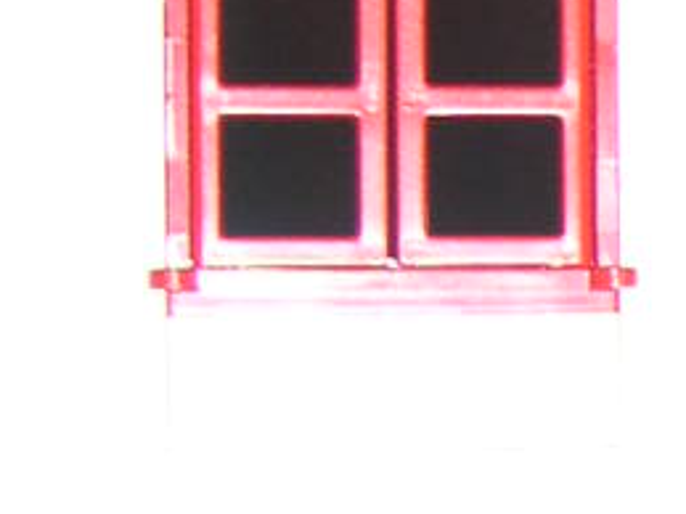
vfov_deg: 6.2
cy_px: 829
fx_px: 4655
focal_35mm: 235
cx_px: 1542
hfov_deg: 7.9
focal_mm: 8
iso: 100
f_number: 2.8
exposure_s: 1/60
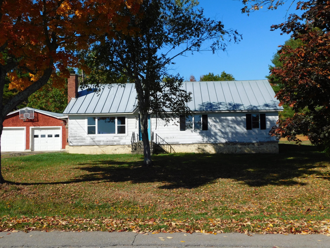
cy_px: 124
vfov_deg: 39.7
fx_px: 343
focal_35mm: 36
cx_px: 165
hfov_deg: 51.4
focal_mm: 6.3
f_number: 7
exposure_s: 1/400
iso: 125
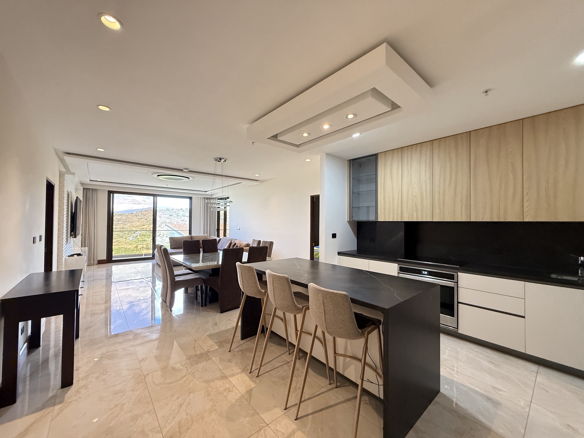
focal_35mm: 14
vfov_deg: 85.7
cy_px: 219
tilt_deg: +1.2
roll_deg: -0.2
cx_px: 292
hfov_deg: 102.1
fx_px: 236
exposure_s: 1/120
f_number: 2.2
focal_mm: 2.22
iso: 640
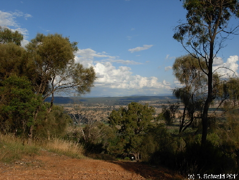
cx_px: 120
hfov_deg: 49.0
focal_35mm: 38
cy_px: 90
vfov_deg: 37.7
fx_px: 262
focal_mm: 6.3
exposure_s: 1/790
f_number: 4.9
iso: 79
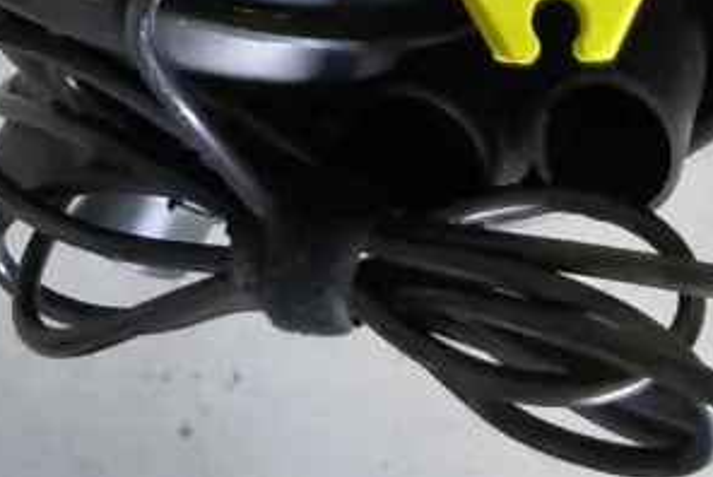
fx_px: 1923
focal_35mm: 97
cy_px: -682
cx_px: 426
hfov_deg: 21.0
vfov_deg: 11.6
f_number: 2
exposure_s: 1/100
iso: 400
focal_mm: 2.87
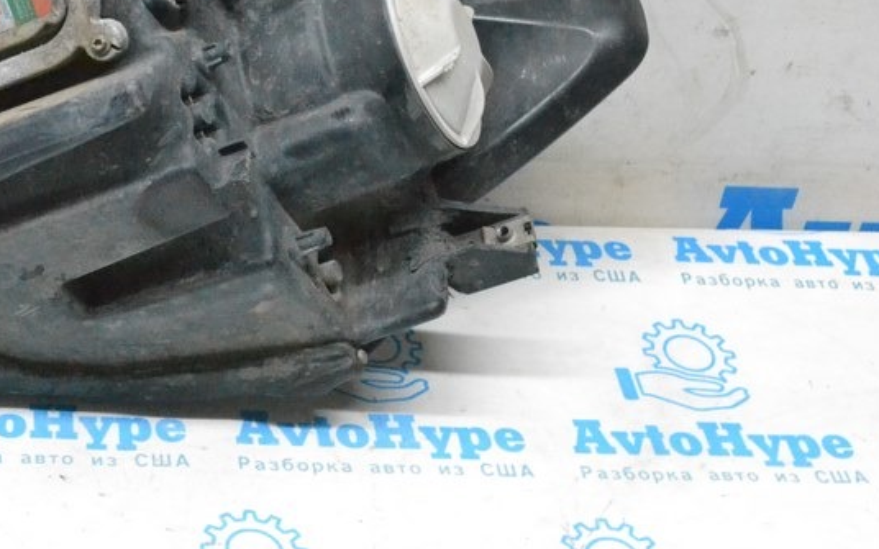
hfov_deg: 26.1
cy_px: 61
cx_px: 61
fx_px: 1821
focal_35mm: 76
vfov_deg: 16.9
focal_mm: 26
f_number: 9
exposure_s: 1/160
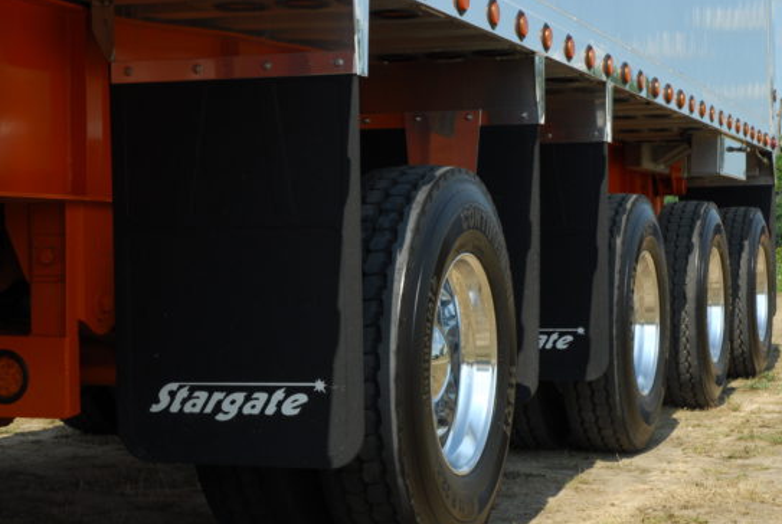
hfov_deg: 25.3
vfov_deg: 17.1
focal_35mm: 80
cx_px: 385
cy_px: 288
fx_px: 1741
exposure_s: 1/180
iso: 200
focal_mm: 46
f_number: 11
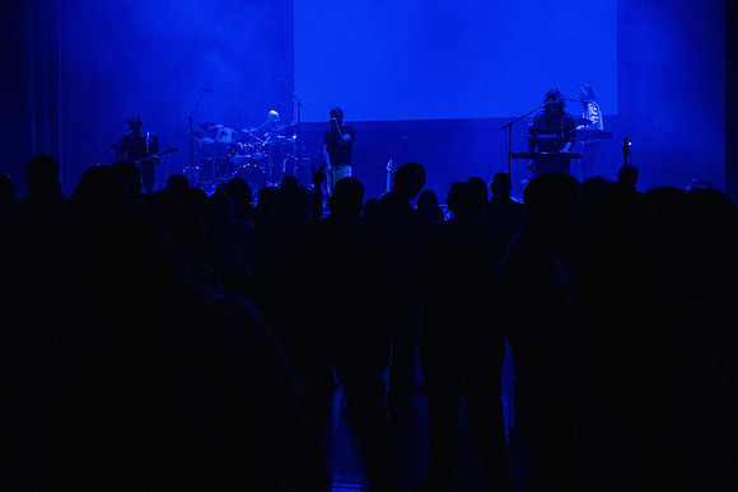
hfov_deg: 28.8
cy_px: 246
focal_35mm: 70
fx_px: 1435
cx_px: 369
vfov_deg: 19.5
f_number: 4
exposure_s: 1/200
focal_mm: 70
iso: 5000
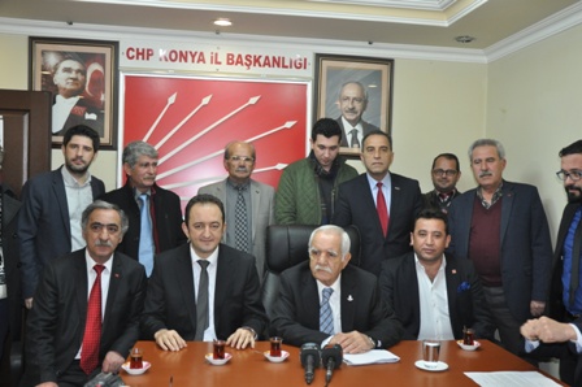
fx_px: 606
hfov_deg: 51.3
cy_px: 194
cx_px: 291
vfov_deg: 35.4
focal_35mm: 38
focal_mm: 25
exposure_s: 1/60
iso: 800
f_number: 3.8
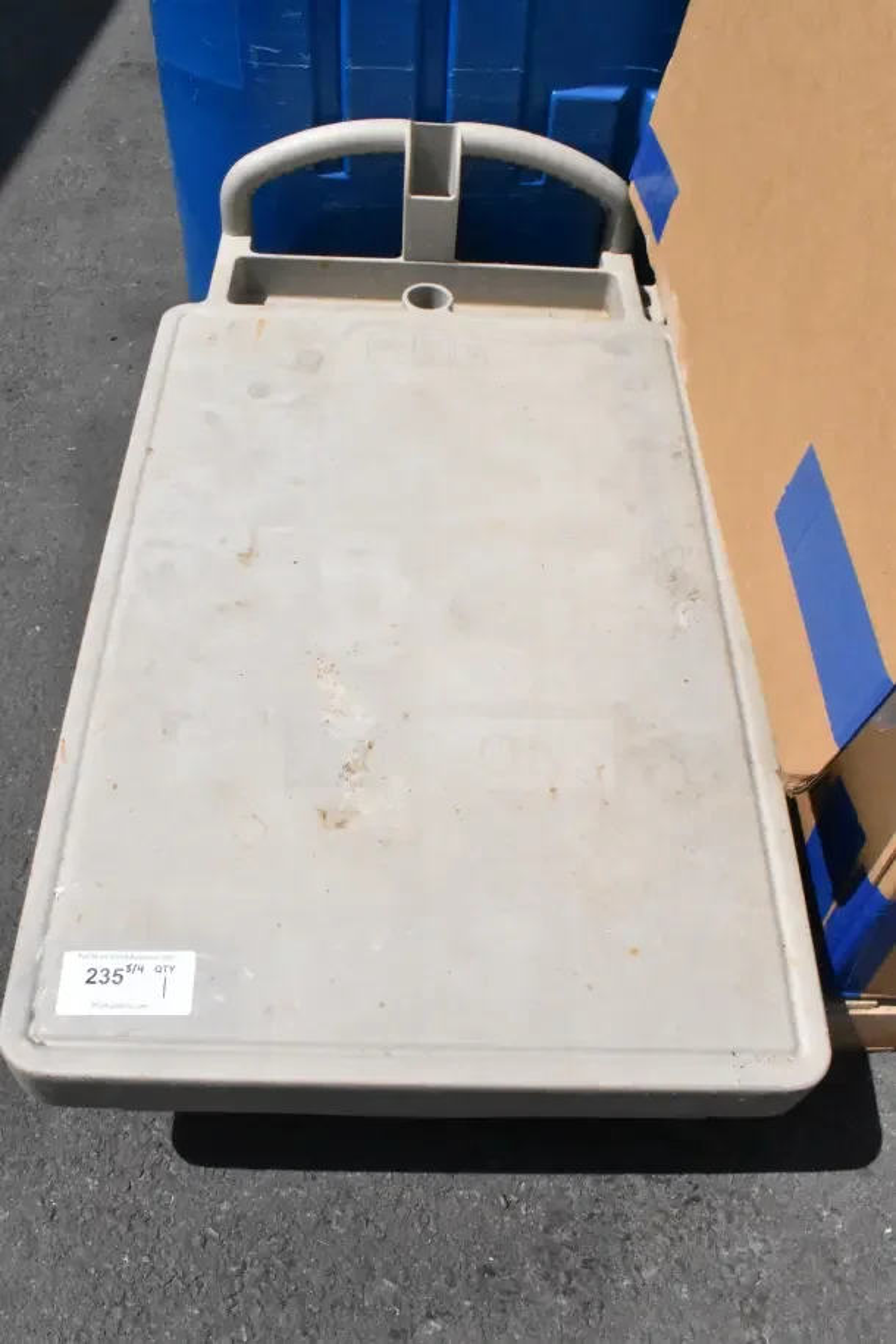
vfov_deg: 59.5
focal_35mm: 32
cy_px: 672
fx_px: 1176
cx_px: 448
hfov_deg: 41.7
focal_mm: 21
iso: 6400
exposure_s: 1/2500
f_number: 25
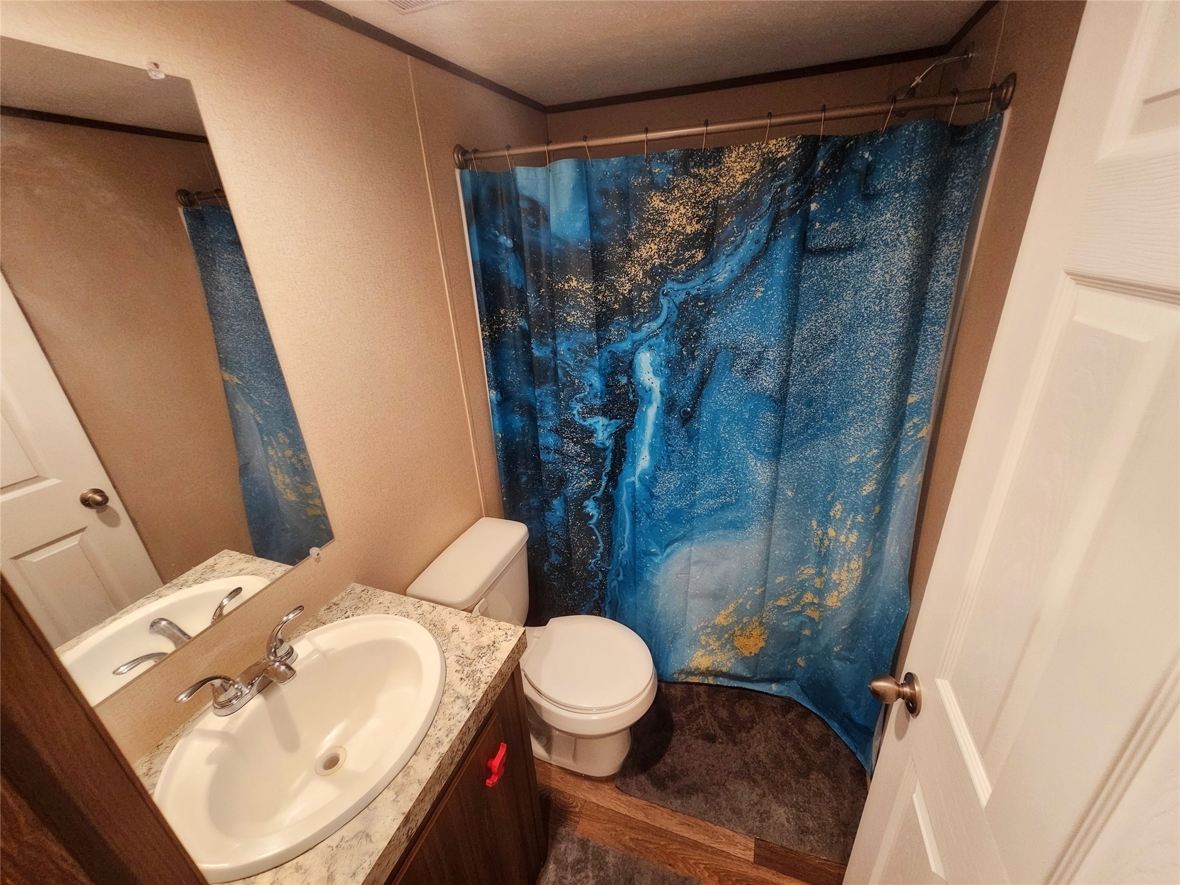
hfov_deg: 106.2
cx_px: 590
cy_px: 442
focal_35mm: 13
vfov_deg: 89.9
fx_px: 443
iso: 320
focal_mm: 2.2
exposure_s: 1/60
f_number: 2.2
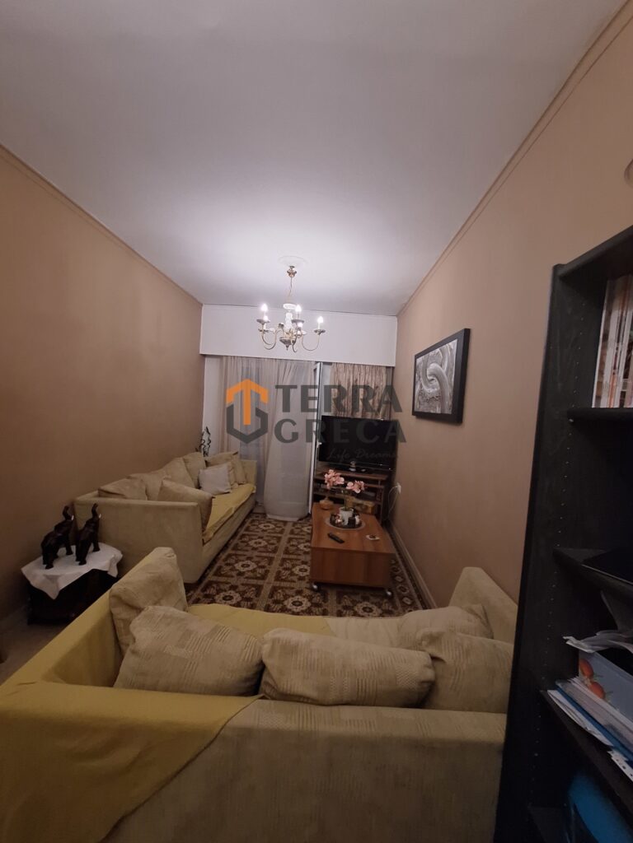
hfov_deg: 89.9
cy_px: 422
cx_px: 316
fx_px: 317
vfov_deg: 106.2
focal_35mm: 13
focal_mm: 1.74
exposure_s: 1/20
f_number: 2.2
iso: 640
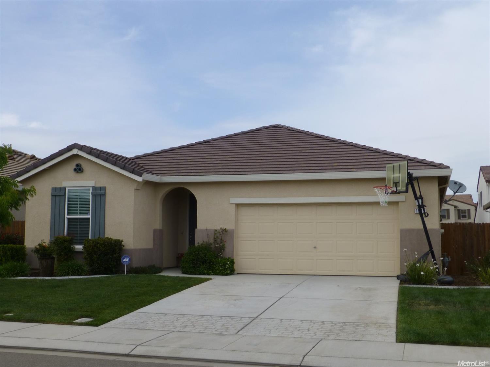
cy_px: 184
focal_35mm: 41
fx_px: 580
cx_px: 245
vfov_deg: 35.1
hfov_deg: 45.8
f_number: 3.9
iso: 100
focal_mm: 7.4
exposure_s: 1/1000
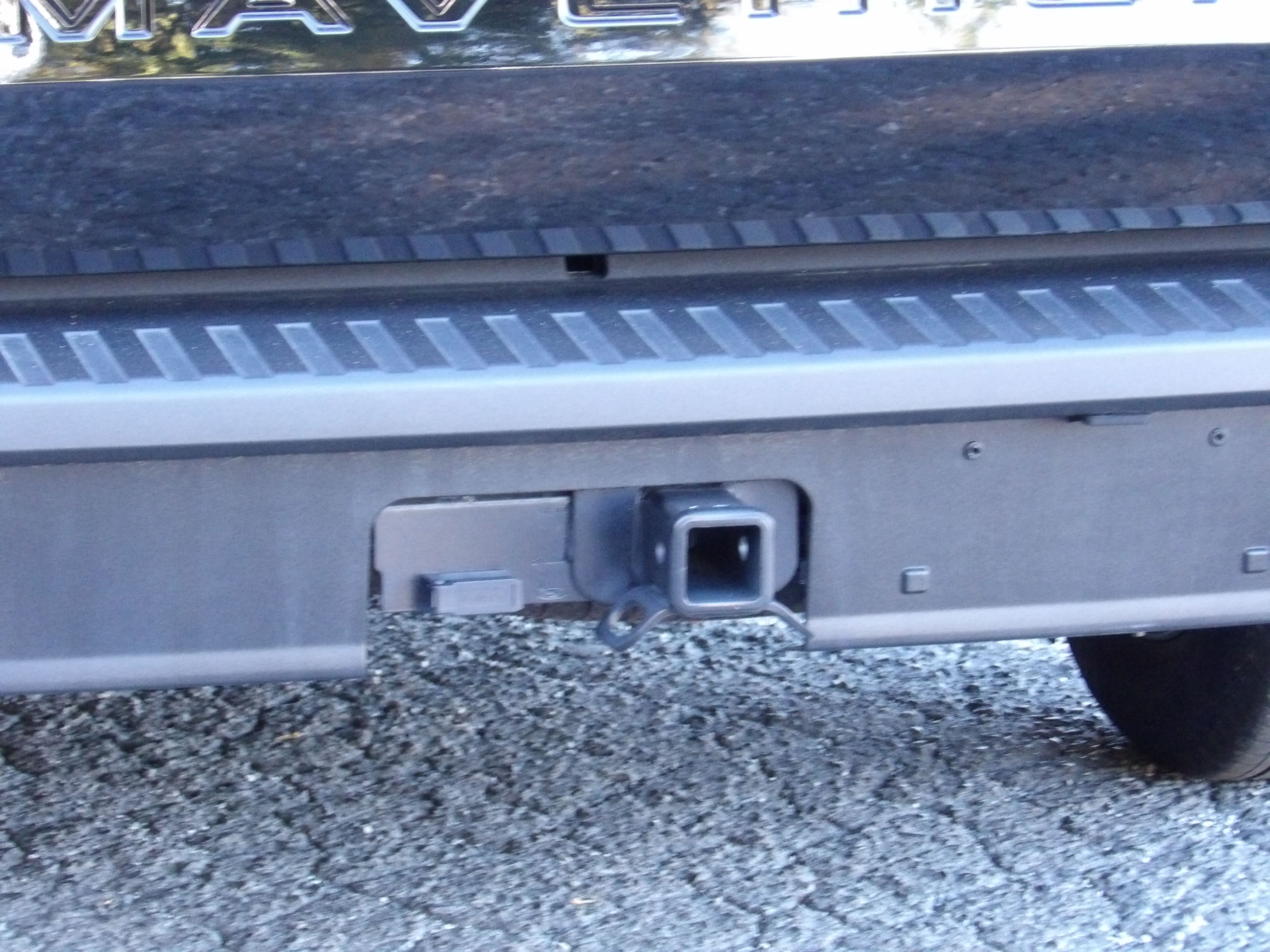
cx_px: 635
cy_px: 476
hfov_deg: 11.7
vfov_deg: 8.8
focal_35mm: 169
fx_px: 6200
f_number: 4.4
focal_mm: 30.2
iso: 800
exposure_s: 1/38
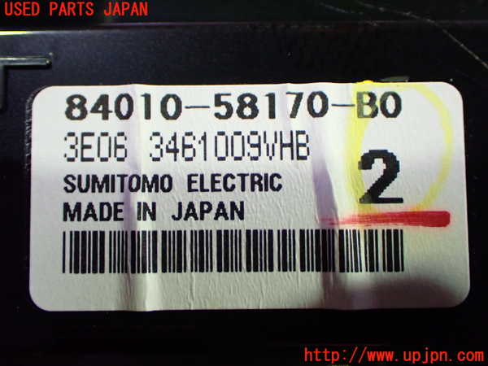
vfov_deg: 32.9
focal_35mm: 44
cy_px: 183
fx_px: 620
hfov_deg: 42.9
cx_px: 244
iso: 800
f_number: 2.9
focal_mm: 7.84
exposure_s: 1/40
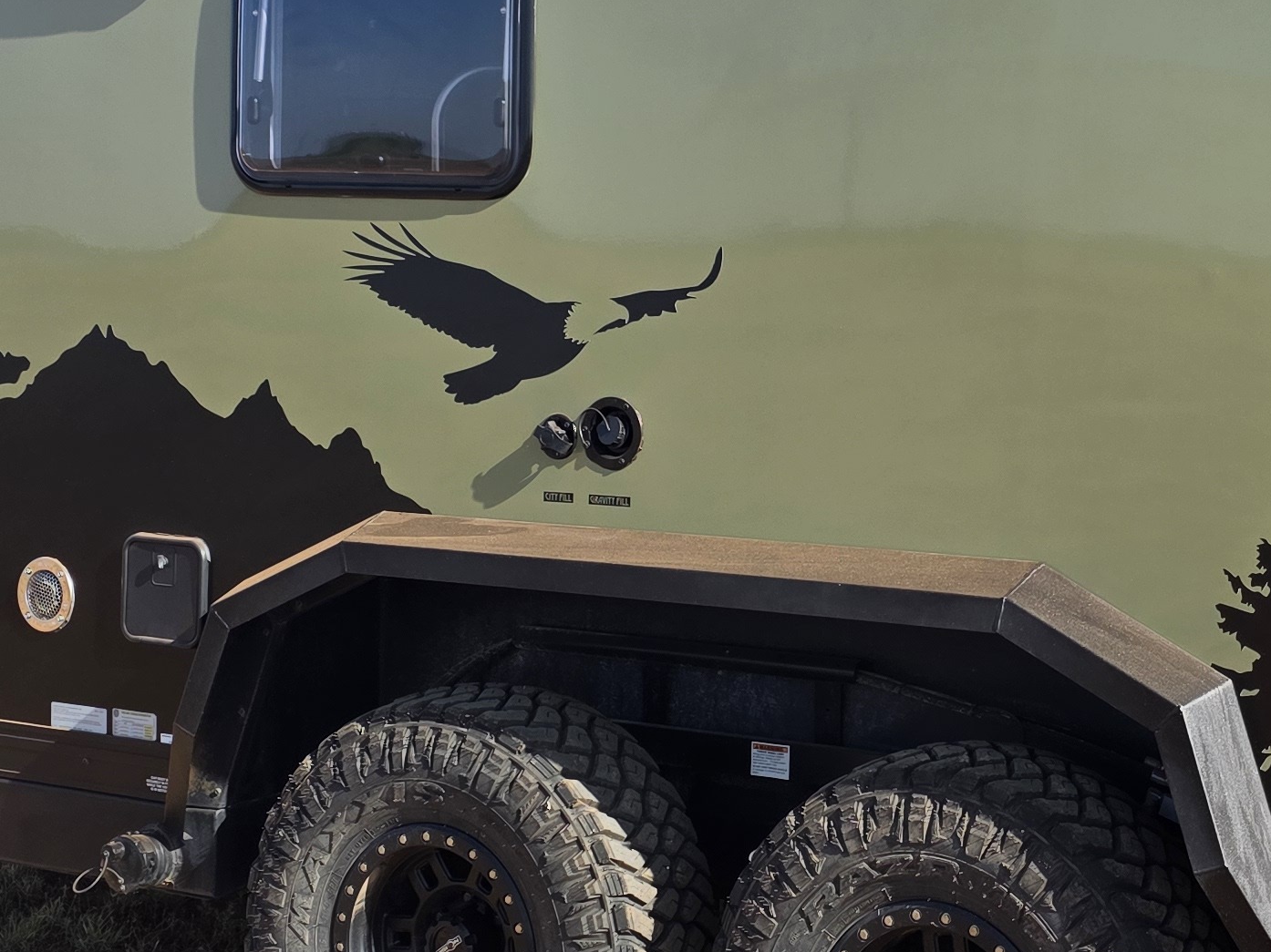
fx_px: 2423
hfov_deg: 28.5
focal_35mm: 66
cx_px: 1094
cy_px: 342
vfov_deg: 22.2
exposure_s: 1/2937
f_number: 1.7
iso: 80
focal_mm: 6.3
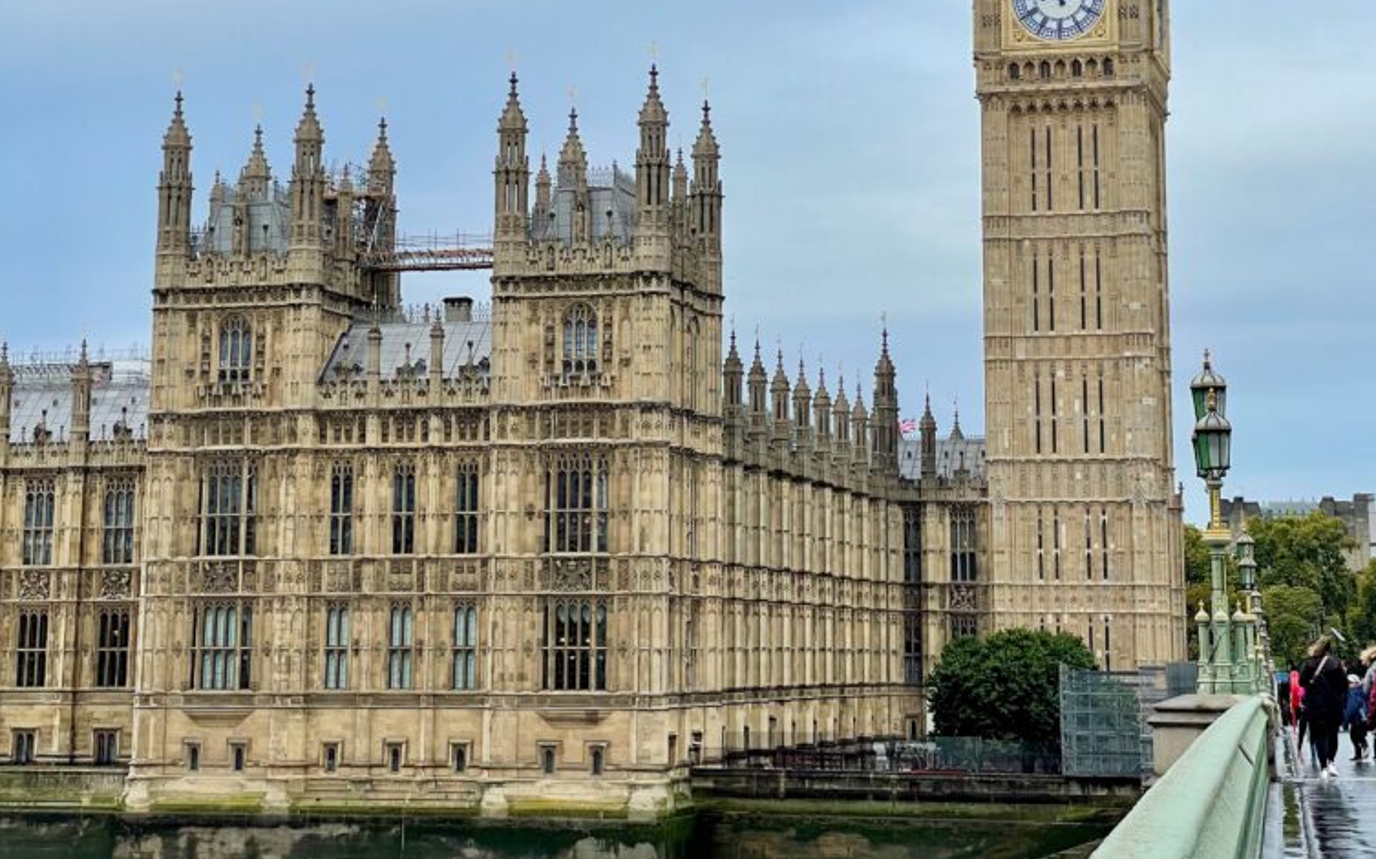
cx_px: 696
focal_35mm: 75
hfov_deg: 27.5
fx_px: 2811
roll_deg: +0.2
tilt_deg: +10.6
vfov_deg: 17.2
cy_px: 155
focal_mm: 6
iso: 25
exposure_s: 1/375
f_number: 2
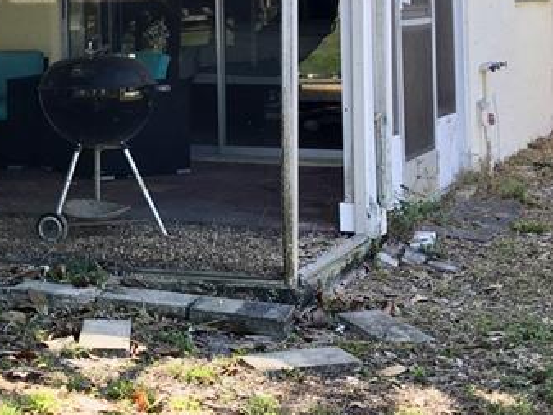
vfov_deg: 16.4
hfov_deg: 21.0
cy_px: -19
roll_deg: +0.8
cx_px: -77
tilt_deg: +3.2
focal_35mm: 88
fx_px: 1406
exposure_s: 1/137
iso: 25
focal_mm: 4.15
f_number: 2.2
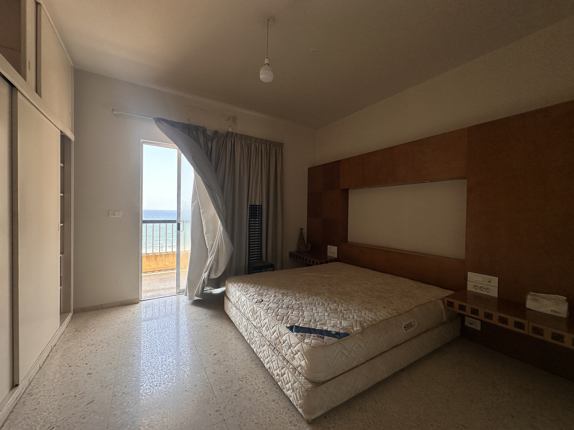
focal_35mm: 14
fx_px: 232
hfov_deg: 102.1
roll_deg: -1.0
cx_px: 287
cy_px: 215
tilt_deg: -1.6
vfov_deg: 85.7
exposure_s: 1/202
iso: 40
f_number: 2.2
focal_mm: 2.22
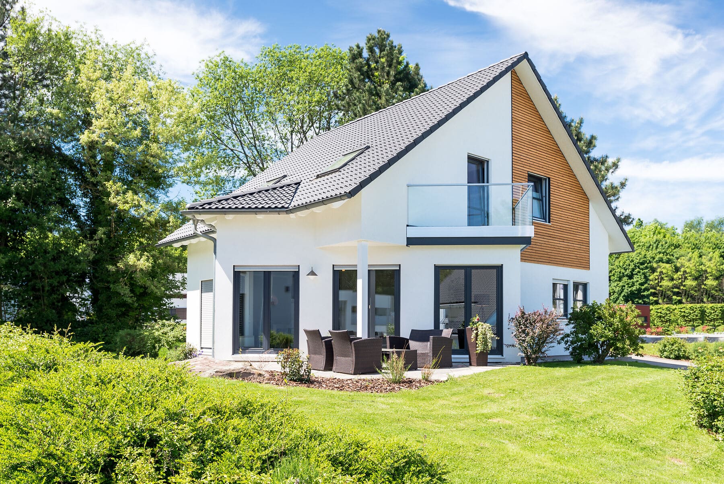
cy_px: 242
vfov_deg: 43.7
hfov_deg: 61.9
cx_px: 362
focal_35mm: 30
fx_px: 604
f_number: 8
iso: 100
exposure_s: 1/200
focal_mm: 30
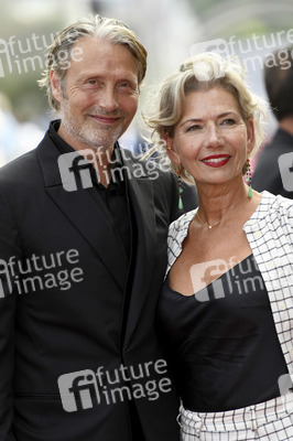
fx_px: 4402
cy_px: 220
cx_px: 146
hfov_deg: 3.8
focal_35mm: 360
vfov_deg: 5.7
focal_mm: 360
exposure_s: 1/800
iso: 800
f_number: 5.6
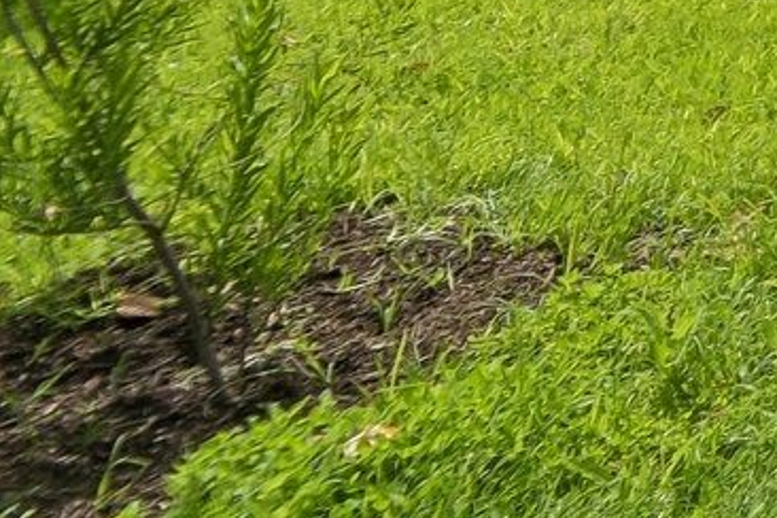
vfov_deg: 12.5
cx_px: 2138
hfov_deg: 12.8
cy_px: -750
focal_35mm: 84
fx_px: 1813
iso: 400
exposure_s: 1/1000
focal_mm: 10
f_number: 8
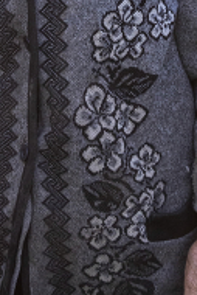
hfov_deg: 9.7
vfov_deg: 14.0
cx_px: 25
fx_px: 1155
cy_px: -78
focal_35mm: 141
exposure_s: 1/500
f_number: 5
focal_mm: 34
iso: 1400
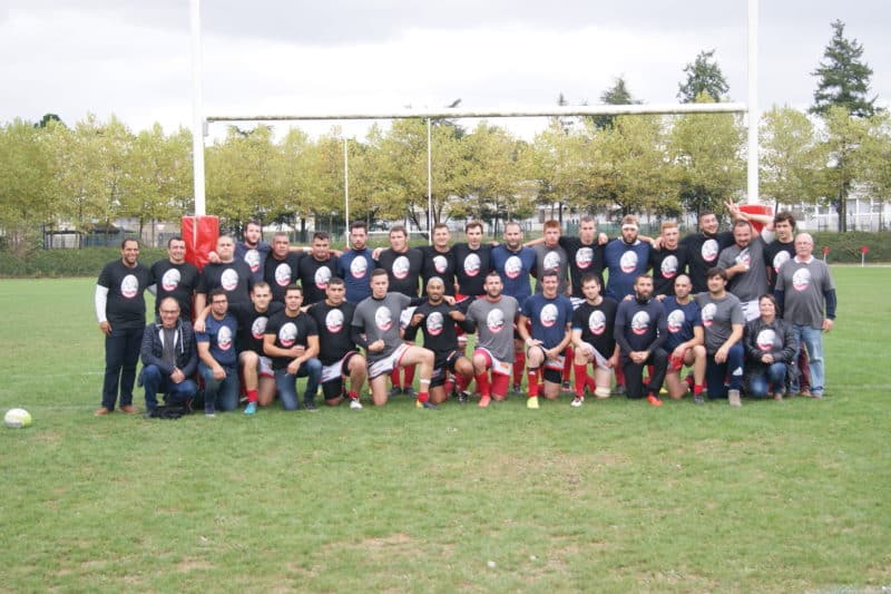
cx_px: 446
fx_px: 1485
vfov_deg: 22.6
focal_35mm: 60
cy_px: 297
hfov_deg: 33.4
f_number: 5.6
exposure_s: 1/125
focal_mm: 40
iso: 100
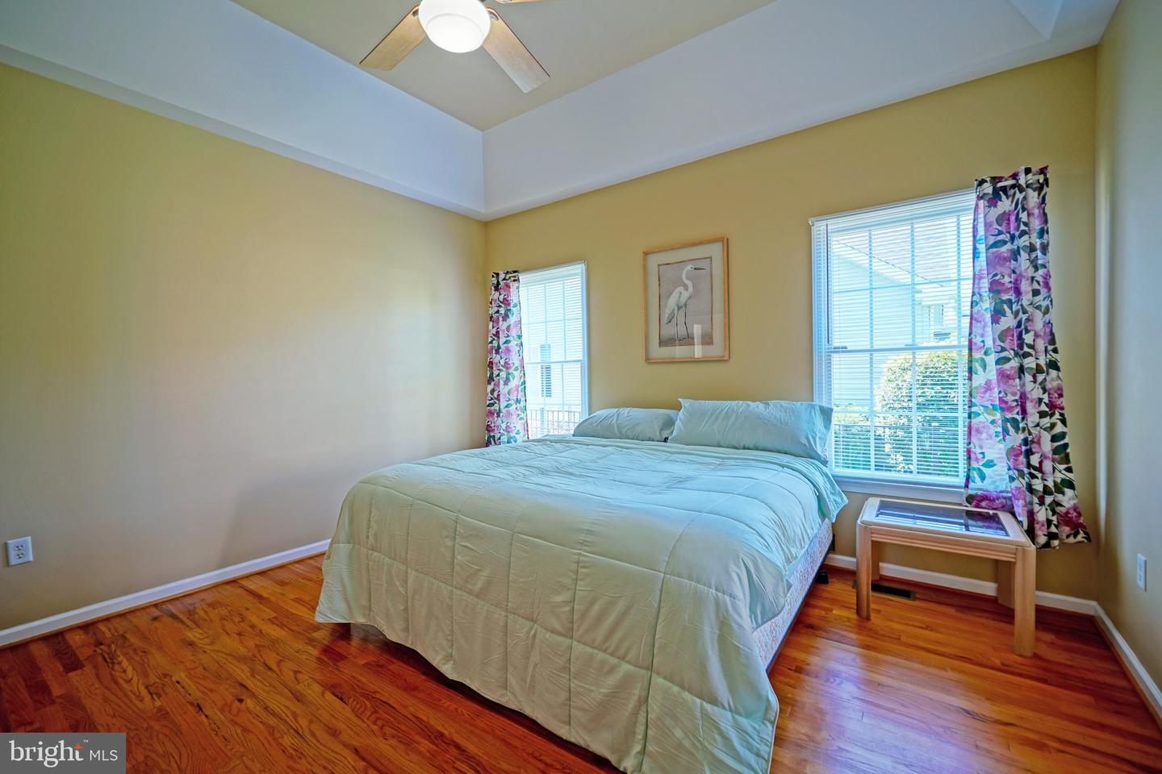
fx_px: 484
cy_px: 387
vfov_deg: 77.3
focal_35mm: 15
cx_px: 581
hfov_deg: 100.4
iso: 100
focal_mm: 10
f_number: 2.8
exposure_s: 1/30
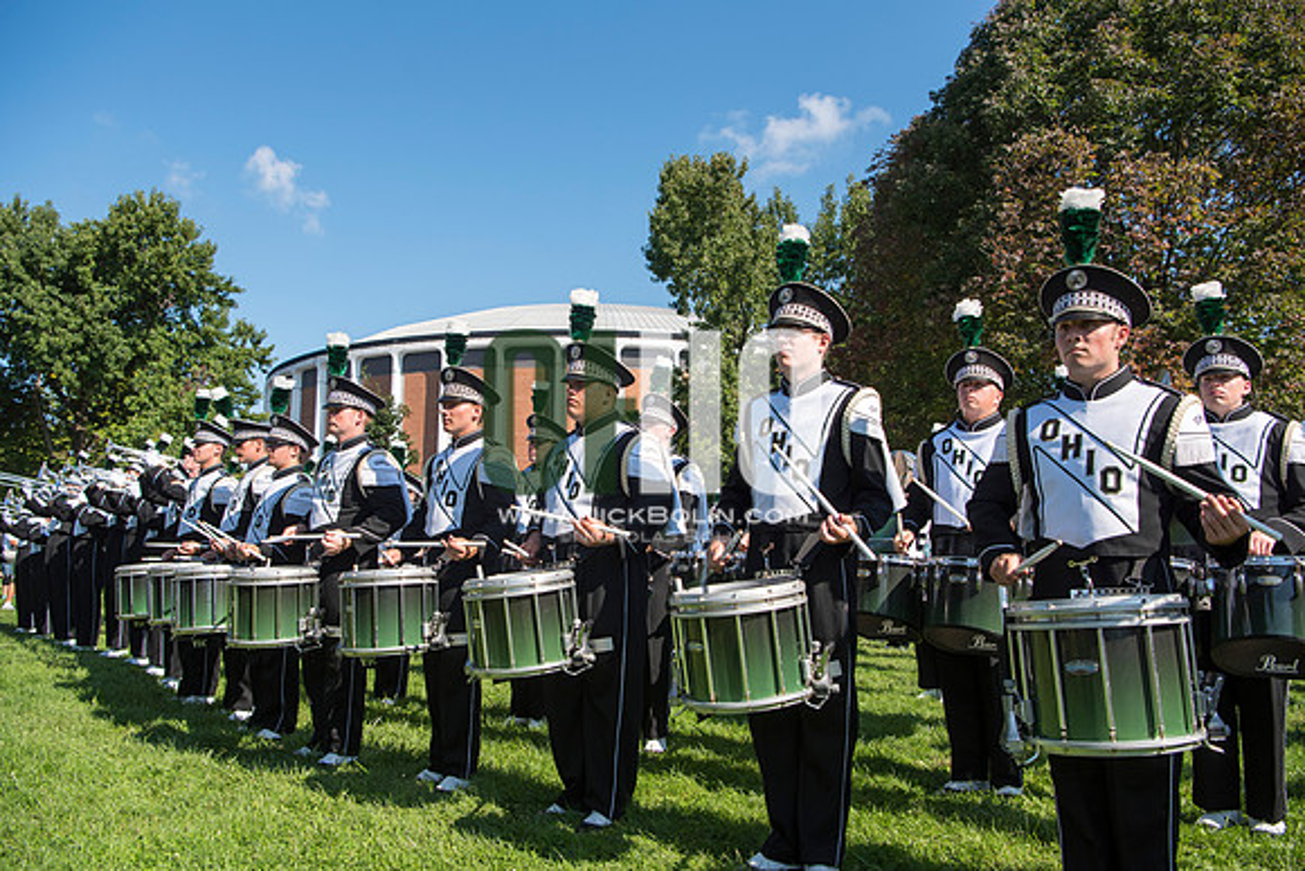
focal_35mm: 28
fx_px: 1015
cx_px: 652
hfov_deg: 65.5
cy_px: 436
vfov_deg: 46.4
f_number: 5.6
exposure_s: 1/1250
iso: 200
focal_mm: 28
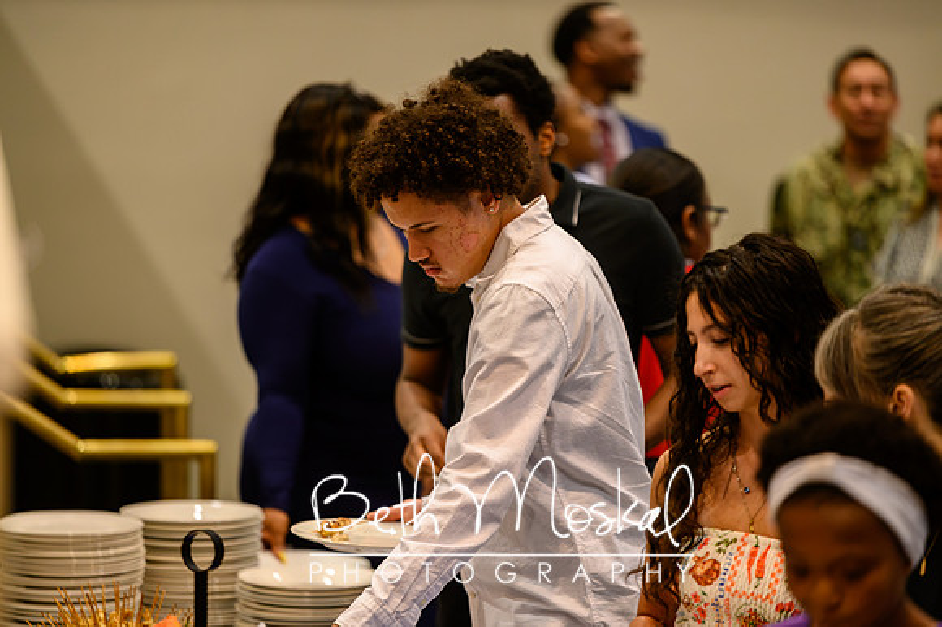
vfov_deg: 6.9
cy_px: 314
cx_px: 471
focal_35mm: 200
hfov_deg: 10.3
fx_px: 5230
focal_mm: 200
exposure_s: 1/160
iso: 1250
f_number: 2.8
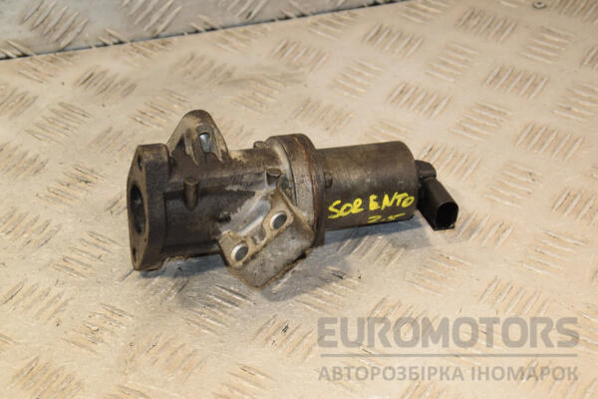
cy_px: 200
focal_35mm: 99
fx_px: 1644
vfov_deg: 13.8
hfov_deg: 20.6
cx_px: 299
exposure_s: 1/200
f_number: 6.3
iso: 800
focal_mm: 66
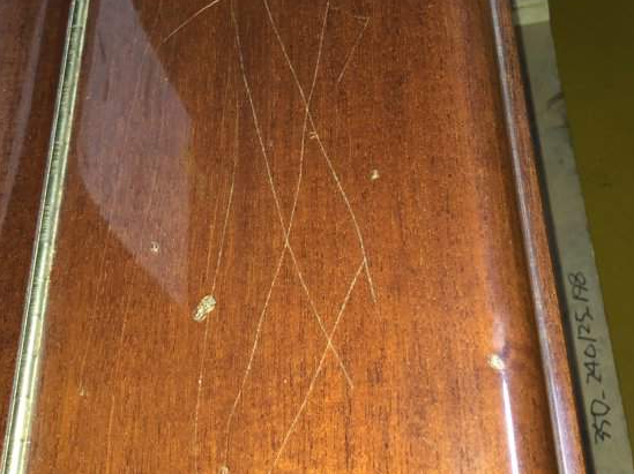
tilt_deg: -55.7
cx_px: 345
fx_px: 897
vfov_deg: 29.5
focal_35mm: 49
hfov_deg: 38.9
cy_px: 165
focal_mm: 3.99
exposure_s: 1/5
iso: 100
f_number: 1.8
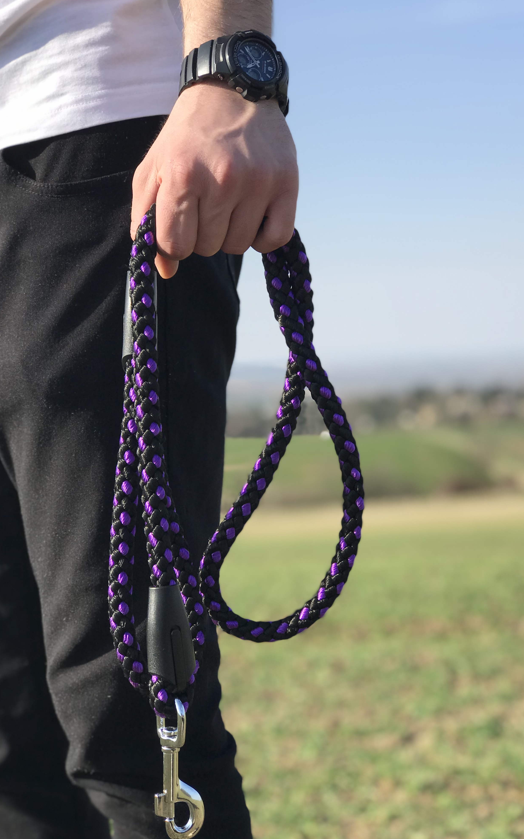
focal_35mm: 62
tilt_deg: -2.4
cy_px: 413
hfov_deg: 20.9
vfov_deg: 33.0
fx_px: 1416
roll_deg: +3.7
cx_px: 301
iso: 20
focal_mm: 6.6
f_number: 2.8
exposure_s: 1/679
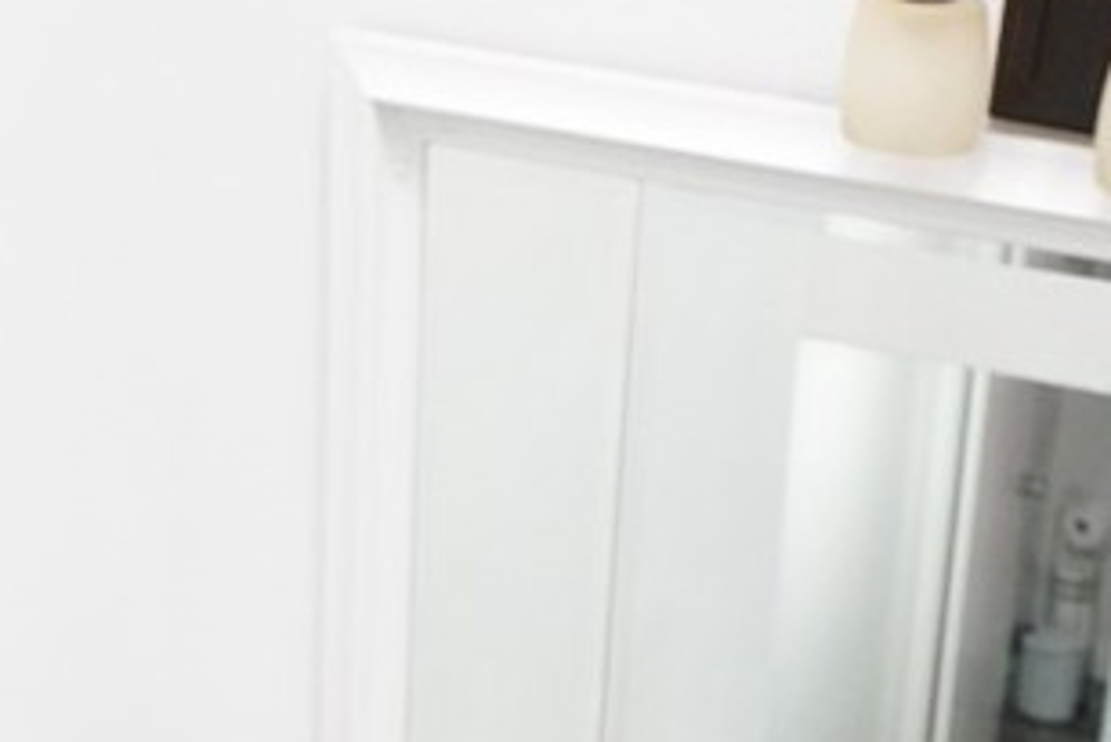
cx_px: 532
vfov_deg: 12.9
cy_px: 1153
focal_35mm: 100
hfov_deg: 20.4
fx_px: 3087
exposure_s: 1/250
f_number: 3.2
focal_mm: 20
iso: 3200
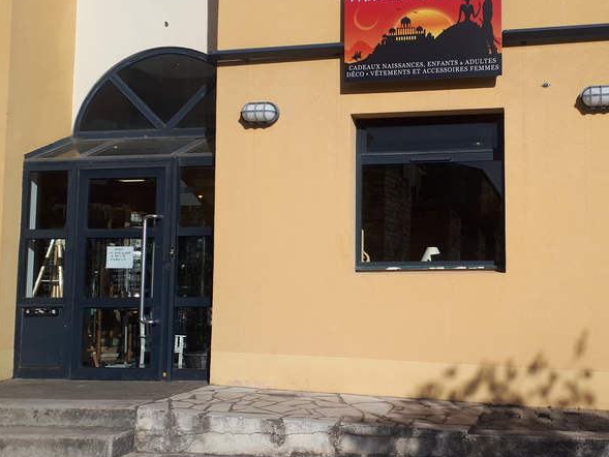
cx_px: 427
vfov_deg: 32.9
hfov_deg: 42.1
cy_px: 211
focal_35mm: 44
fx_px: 774
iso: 40
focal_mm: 3.6
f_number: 1.9
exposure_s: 1/3058
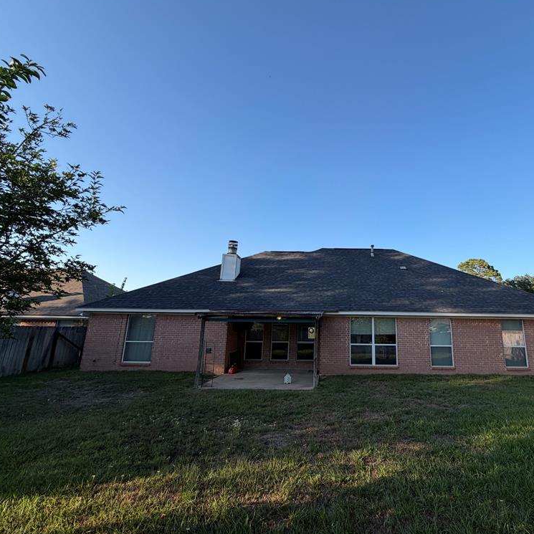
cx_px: 335
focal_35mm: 17
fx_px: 297
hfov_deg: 82.3
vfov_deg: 84.0
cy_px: 267
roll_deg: +0.0
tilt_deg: +12.2
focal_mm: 2.22
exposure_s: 1/686
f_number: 2.2
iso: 40
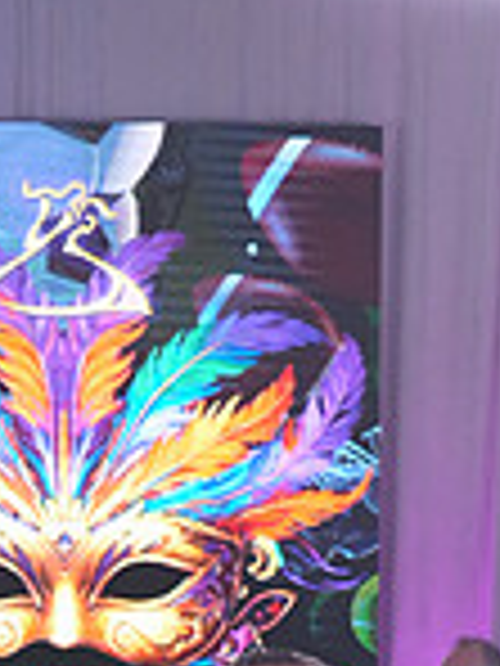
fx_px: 2754
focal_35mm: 143
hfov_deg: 10.3
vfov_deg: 12.8
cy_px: 1098
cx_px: -25
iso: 3200
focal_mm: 38
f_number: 4
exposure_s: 1/500
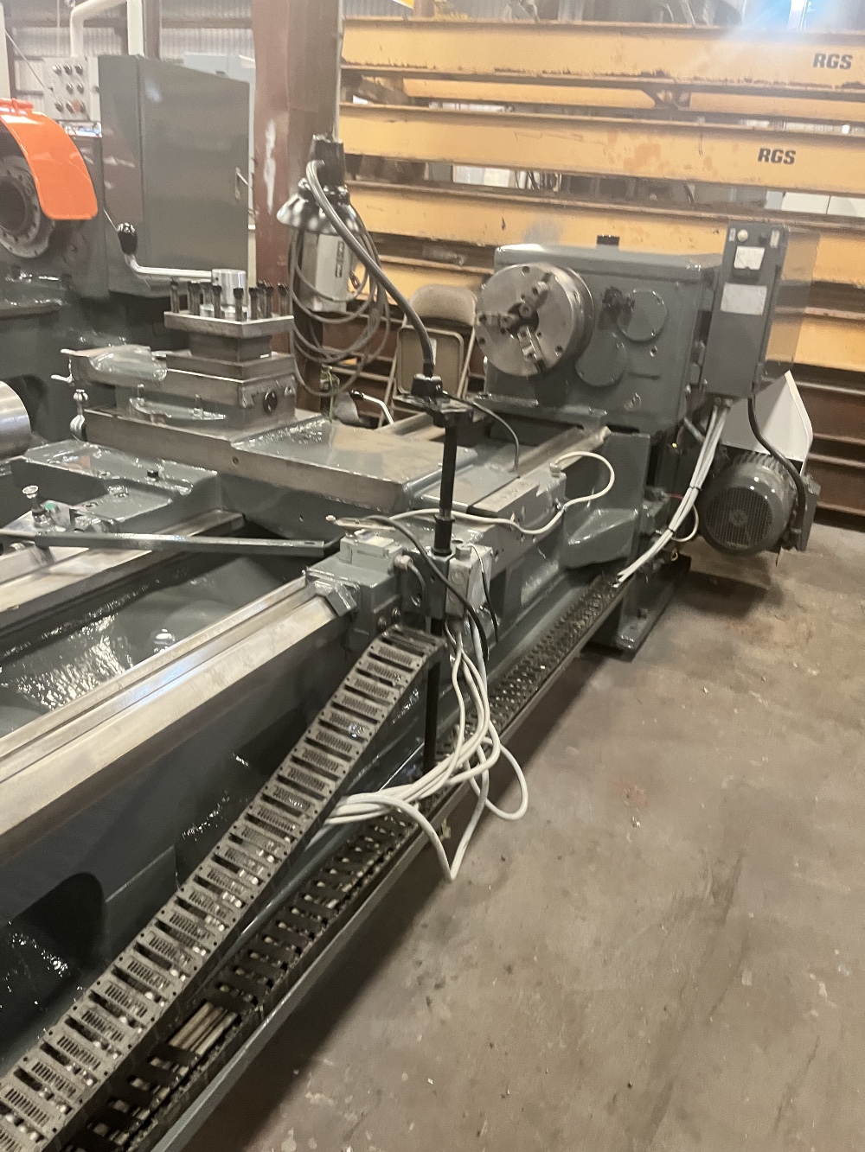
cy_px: 576
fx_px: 866
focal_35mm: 26
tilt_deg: -24.0
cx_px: 432
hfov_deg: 53.1
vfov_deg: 67.3
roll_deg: -3.9
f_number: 1.6
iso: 400
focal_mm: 5.1
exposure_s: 1/40
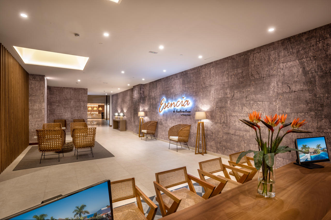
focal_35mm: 24
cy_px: 110
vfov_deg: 53.1
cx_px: 166
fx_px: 221
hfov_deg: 73.8
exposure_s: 1.3
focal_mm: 24
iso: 100
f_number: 10
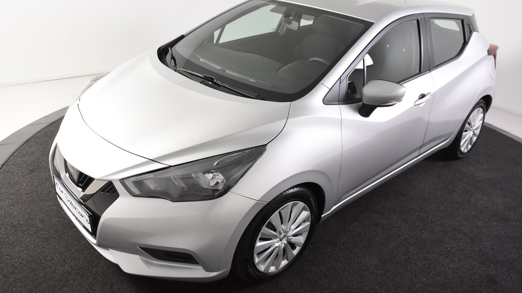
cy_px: 137
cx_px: 262
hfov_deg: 61.0
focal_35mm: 32
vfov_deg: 36.7
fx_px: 443
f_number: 4
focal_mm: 20
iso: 1600
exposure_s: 1/60
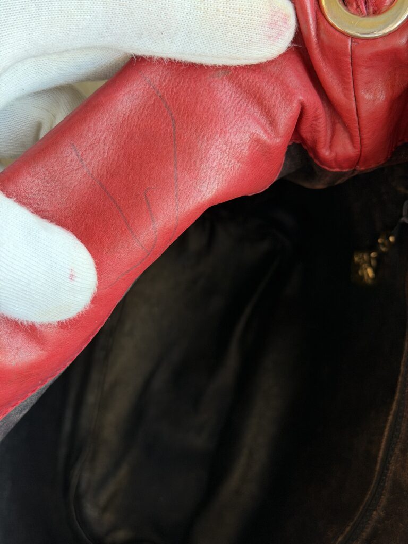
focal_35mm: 48
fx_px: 754
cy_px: 272
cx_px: 204
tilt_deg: -73.0
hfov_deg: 30.3
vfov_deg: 39.7
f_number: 1.78
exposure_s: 1/60
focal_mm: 6.76
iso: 100
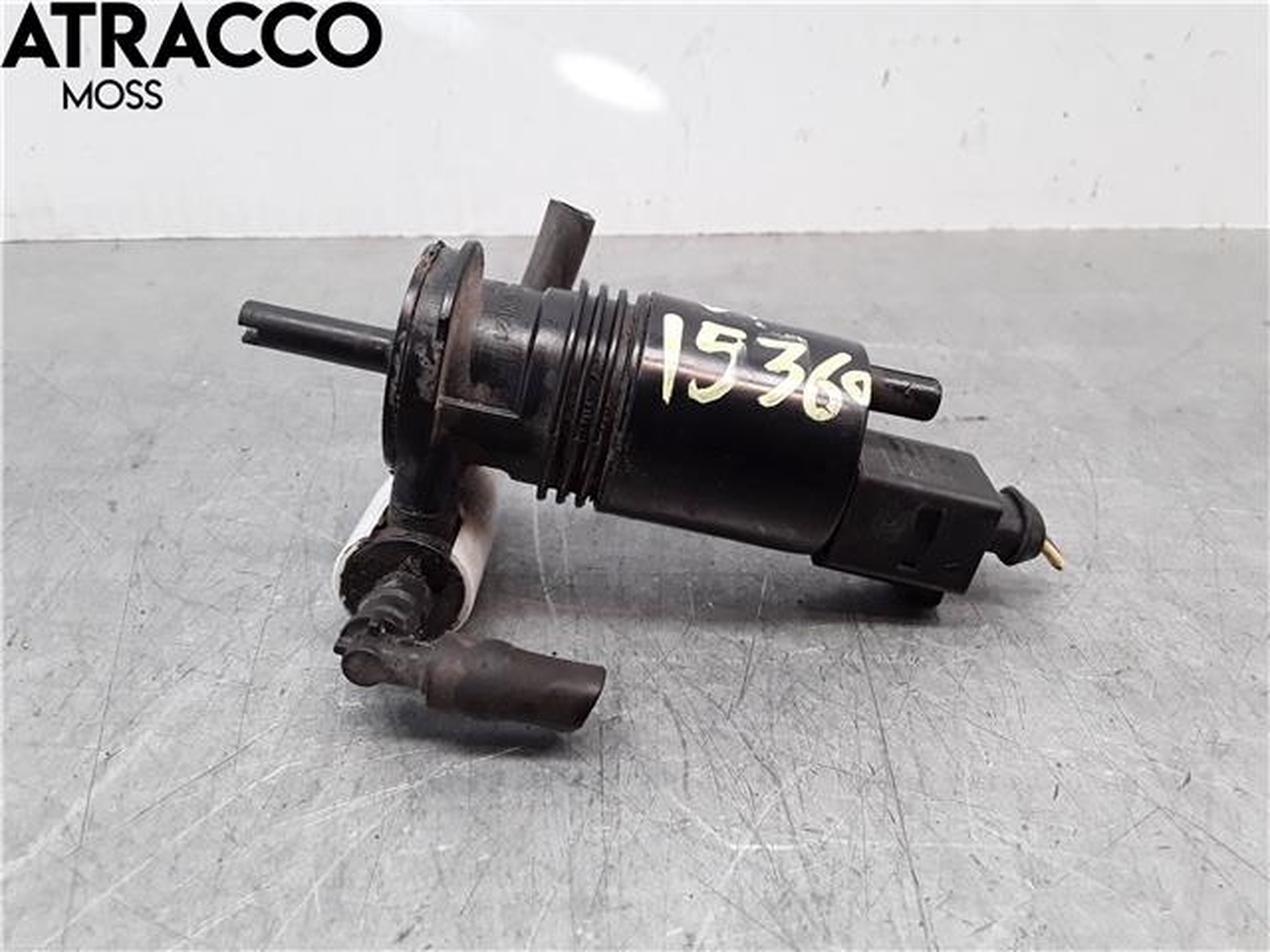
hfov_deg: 63.4
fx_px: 1027
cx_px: 635
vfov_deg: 49.7
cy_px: 476
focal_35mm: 28
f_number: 1.9
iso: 100
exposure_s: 1/100
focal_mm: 2.91
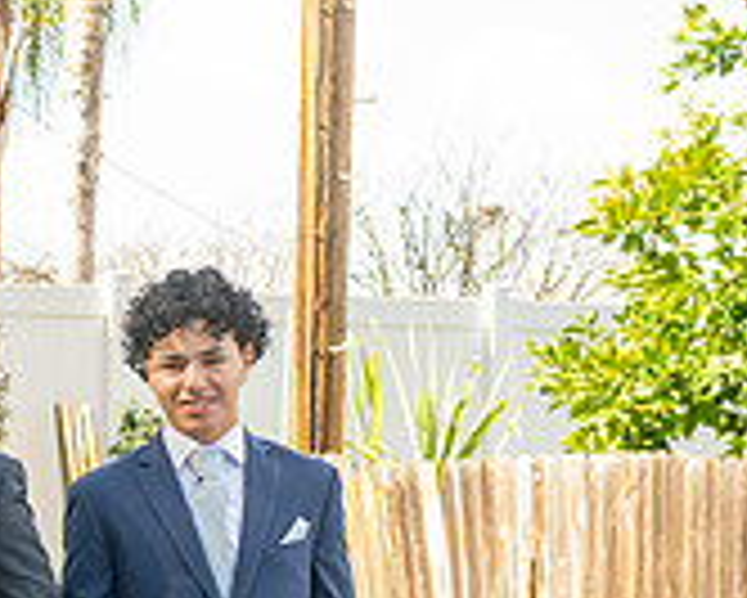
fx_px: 3938
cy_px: 791
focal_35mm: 178
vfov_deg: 8.6
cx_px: -606
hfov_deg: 10.2
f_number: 4.5
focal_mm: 50
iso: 200
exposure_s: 1/200
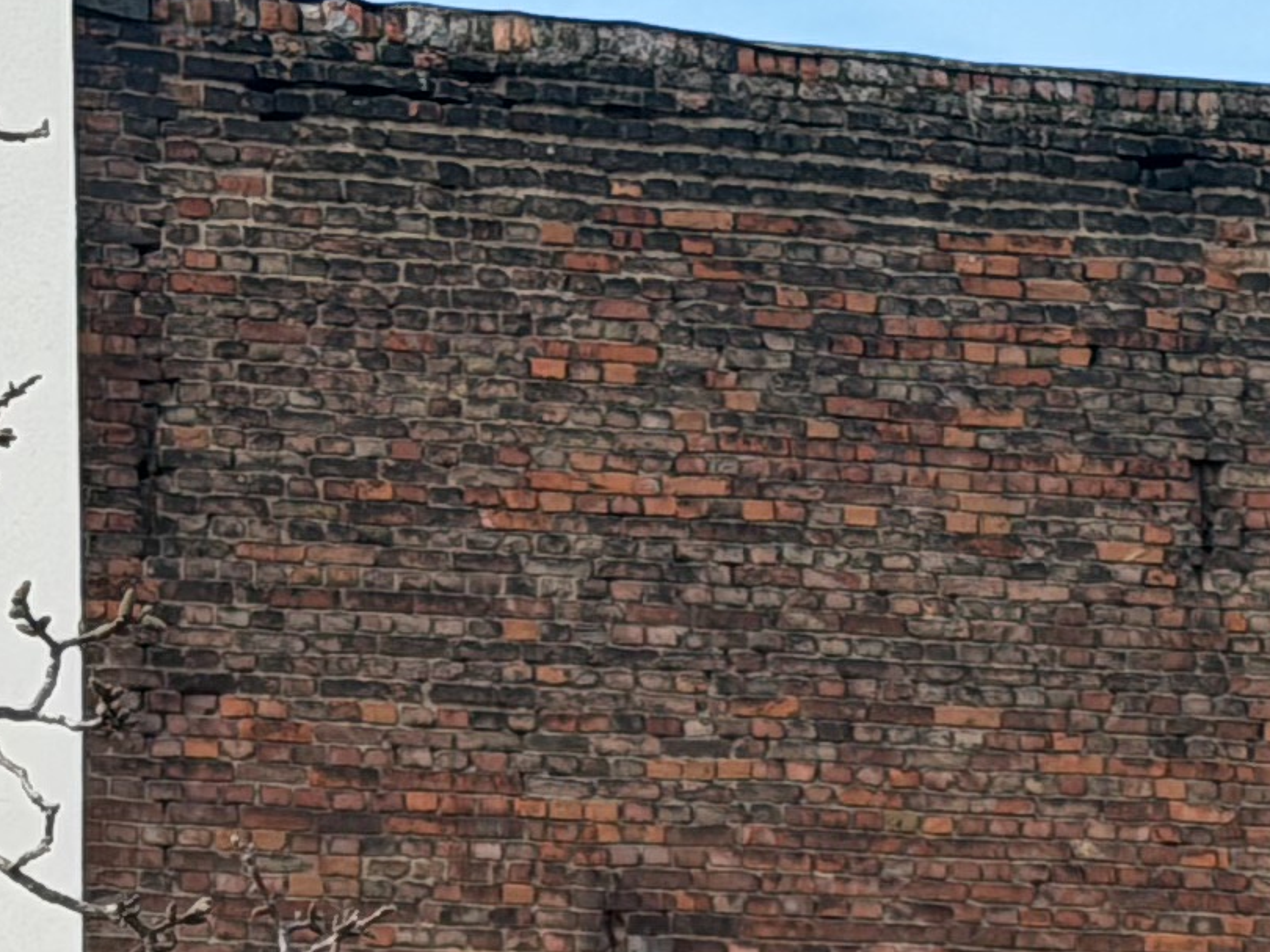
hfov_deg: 8.3
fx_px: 8766
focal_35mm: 239
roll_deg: +0.2
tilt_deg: -1.7
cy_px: 1898
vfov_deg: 6.1
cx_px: 793
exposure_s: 1/1795
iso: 64
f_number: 1.78
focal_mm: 6.76
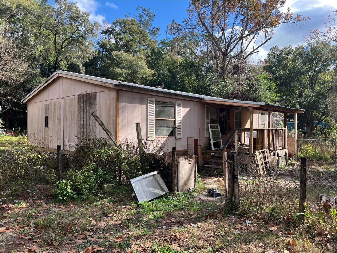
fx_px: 253
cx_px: 168
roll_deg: +1.1
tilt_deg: +0.4
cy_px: 126
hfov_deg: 67.3
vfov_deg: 53.1
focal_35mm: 26
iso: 50
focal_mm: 5.7
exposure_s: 1/1147
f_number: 1.5
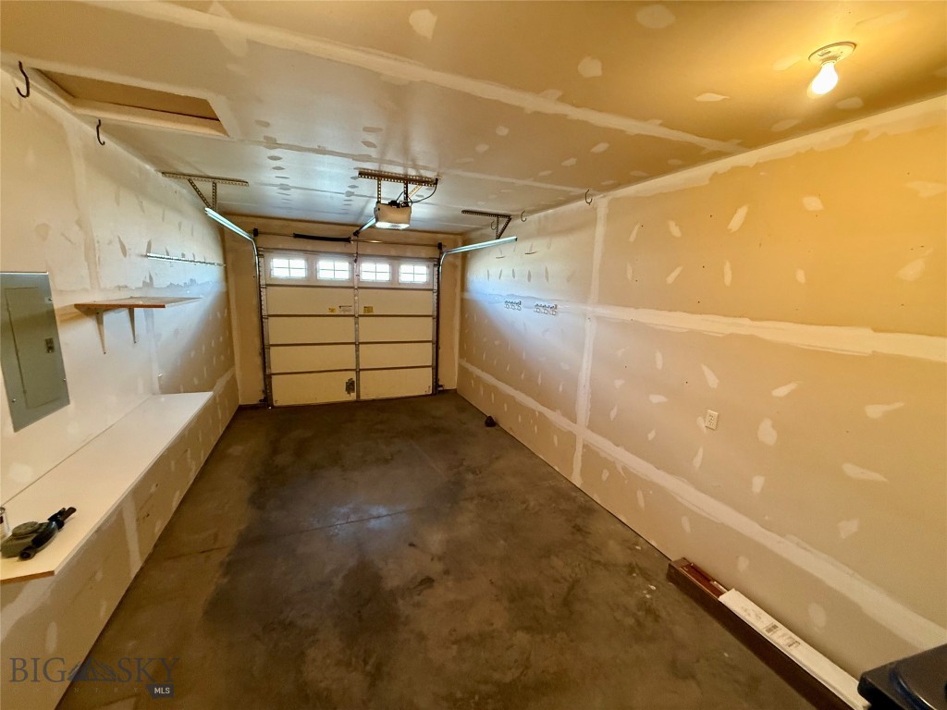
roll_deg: -1.9
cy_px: 355
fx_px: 383
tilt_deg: -11.1
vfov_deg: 85.7
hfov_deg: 102.1
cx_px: 474
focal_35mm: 14
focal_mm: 2.22
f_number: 2.2
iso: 400
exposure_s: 1/60
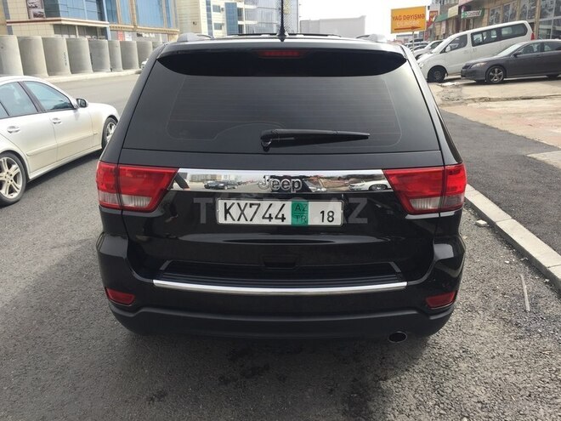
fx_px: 470
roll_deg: +1.2
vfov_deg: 48.2
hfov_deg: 61.7
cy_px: 210
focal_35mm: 29
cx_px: 280
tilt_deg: -18.7
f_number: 2.2
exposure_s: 1/1068
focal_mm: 4.15
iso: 32
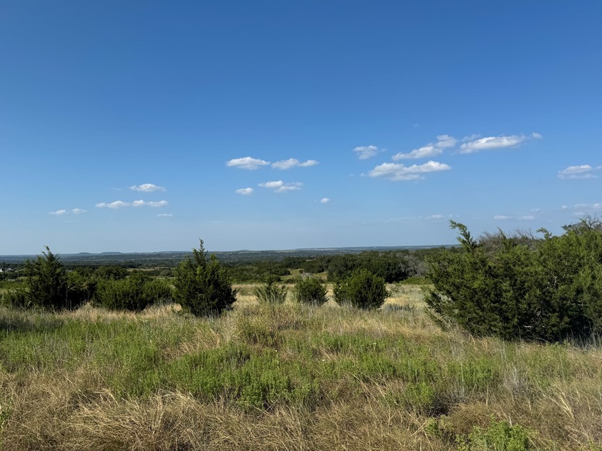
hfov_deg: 63.3
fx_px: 487
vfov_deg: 49.7
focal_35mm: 28
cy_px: 226
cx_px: 269
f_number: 1.78
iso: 80
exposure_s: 1/5348
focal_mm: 6.76
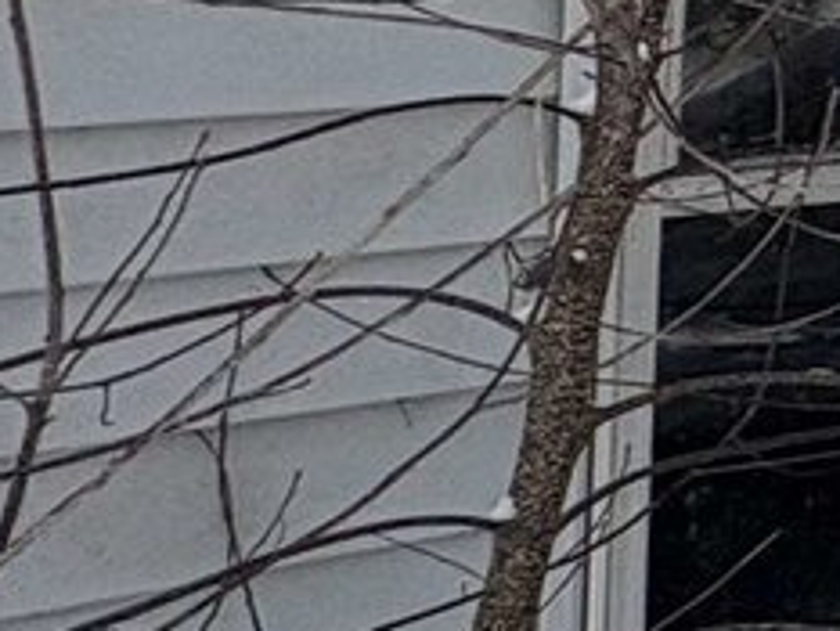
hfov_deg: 10.0
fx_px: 2331
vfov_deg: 14.8
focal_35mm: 96
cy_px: -180
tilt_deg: +2.1
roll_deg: -1.3
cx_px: 2848
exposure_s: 1/1034
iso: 50
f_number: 2.2
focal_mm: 2.22
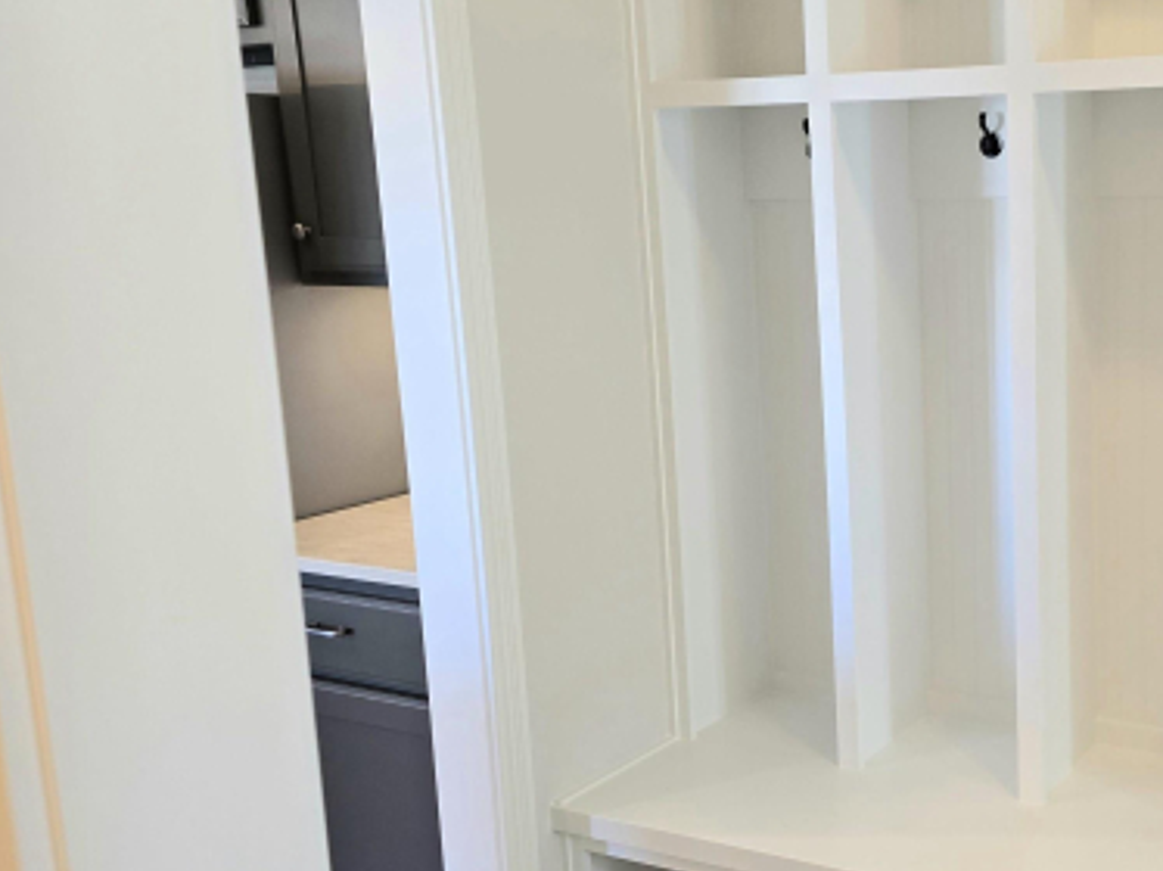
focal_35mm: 41
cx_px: 1025
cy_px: 451
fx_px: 1377
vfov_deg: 35.1
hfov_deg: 42.4
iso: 200
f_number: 1.7
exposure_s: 1/120
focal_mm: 6.3
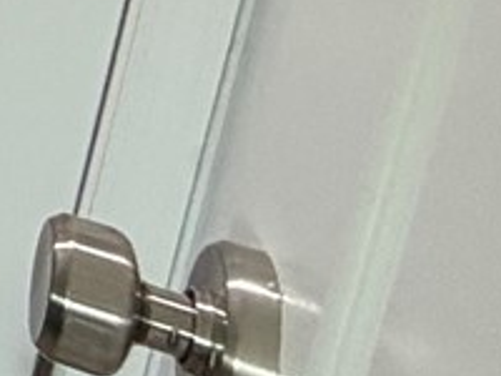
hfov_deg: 9.6
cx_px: -1247
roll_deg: -4.0
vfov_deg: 11.2
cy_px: -516
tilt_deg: -11.3
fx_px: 1621
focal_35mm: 112
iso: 200
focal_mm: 2.22
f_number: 2.2
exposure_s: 1/60
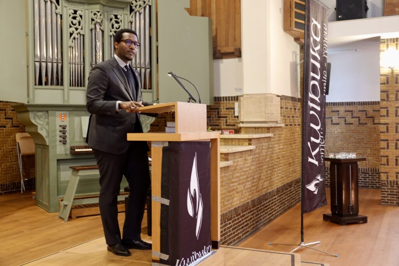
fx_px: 443
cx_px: 200
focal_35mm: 40
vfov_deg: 33.4
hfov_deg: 48.5
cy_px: 133
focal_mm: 14.65
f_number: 3.2
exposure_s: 1/13
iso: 800
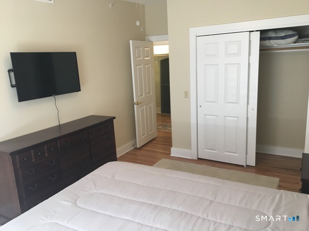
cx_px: 154
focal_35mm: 29
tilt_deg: -12.7
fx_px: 259
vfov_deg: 48.2
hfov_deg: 61.7
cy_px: 116
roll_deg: +2.6
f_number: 2.2
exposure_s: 1/30
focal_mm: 4.15
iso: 32
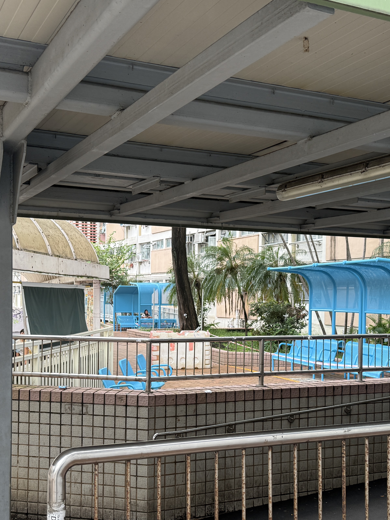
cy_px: 313
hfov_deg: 33.5
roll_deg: +0.0
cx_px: 155
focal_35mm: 43
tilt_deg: -1.9
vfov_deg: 43.6
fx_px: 646
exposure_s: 1/121
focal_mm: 6.76
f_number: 1.78
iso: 80
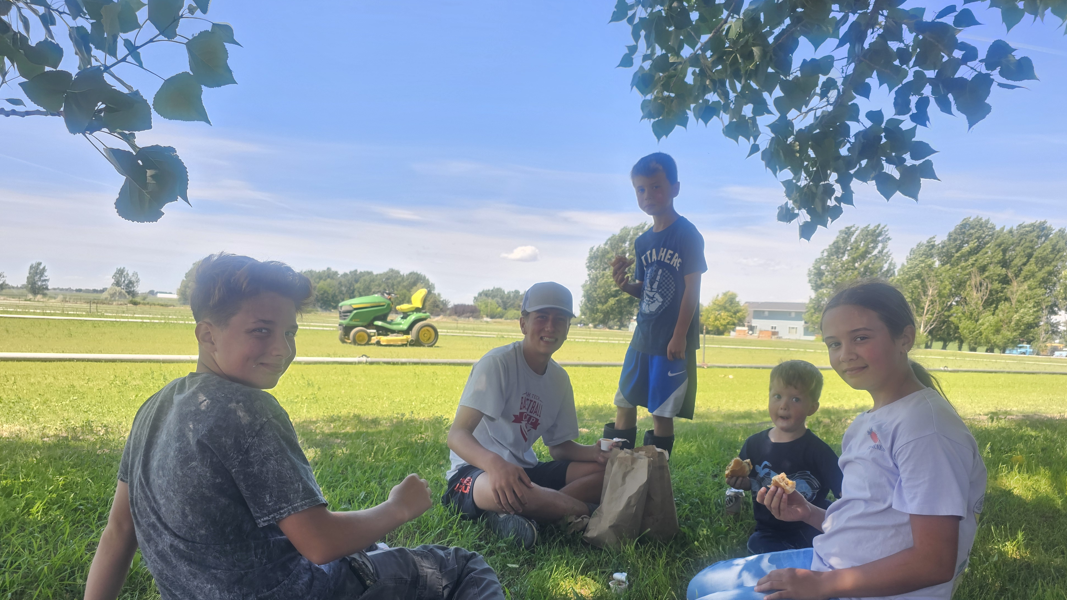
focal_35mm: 26
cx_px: 552
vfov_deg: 44.0
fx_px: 736
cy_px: 376
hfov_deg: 71.9
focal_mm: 6.3
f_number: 1.7
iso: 20
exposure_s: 1/207
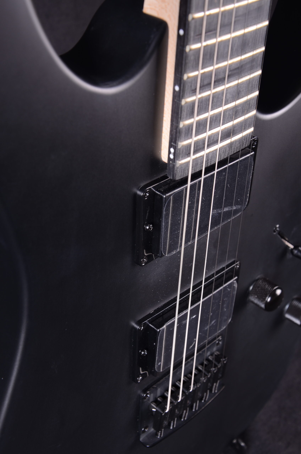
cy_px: 227
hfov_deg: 23.7
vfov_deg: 35.1
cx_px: 150
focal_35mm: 57
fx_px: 718
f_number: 9
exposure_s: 1/200
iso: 200
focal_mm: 38
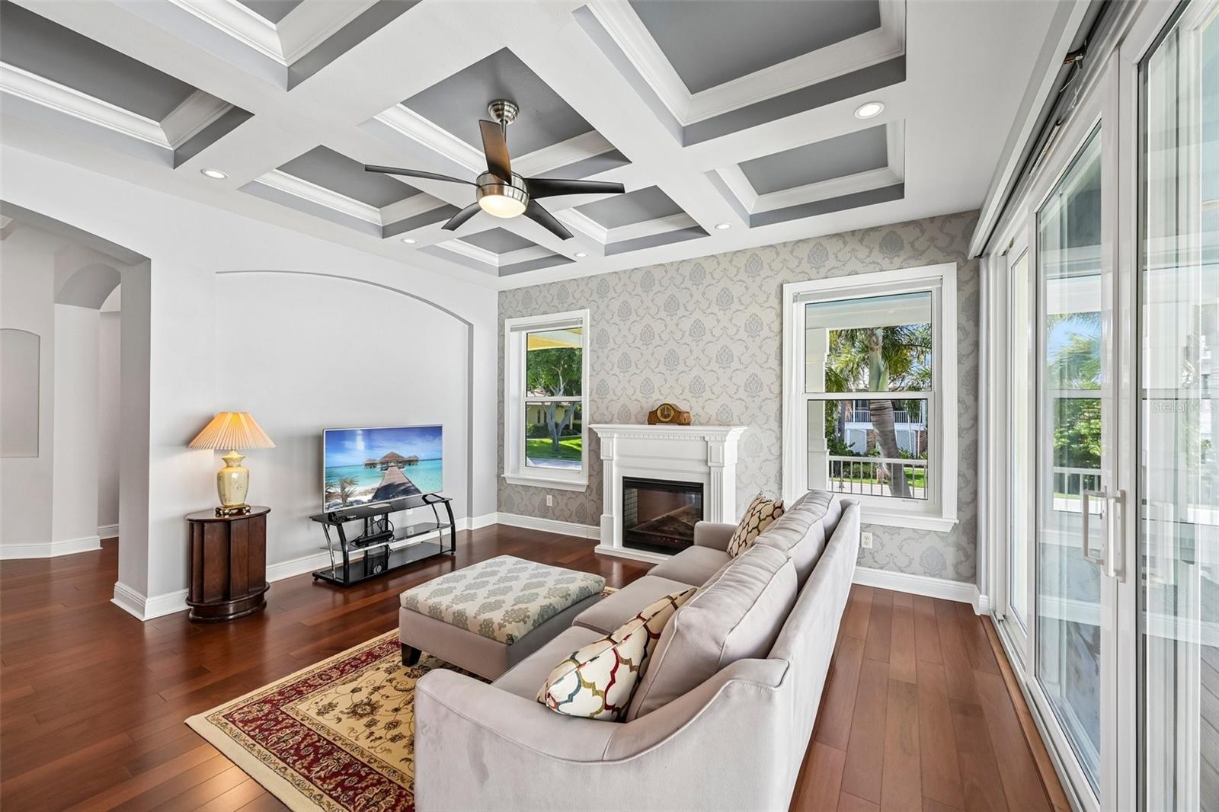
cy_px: 406
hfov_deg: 104.3
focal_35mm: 14
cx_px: 610
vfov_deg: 81.2
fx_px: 474
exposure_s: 1/50
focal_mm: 14
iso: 400
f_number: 8
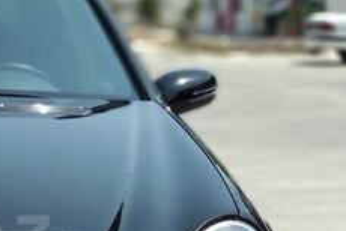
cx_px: -104
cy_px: 238
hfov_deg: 12.8
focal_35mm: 155
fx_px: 1492
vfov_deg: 8.8
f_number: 2.6
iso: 100
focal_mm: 5.99
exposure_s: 1/457
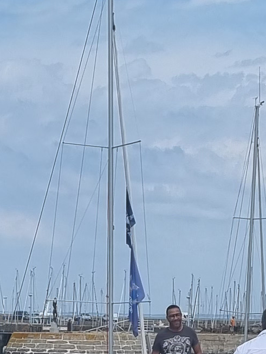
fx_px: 1640
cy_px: 326
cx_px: 98
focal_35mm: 160
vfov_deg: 12.3
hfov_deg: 9.3
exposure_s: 1/4224
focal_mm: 5.4
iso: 50
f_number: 1.8
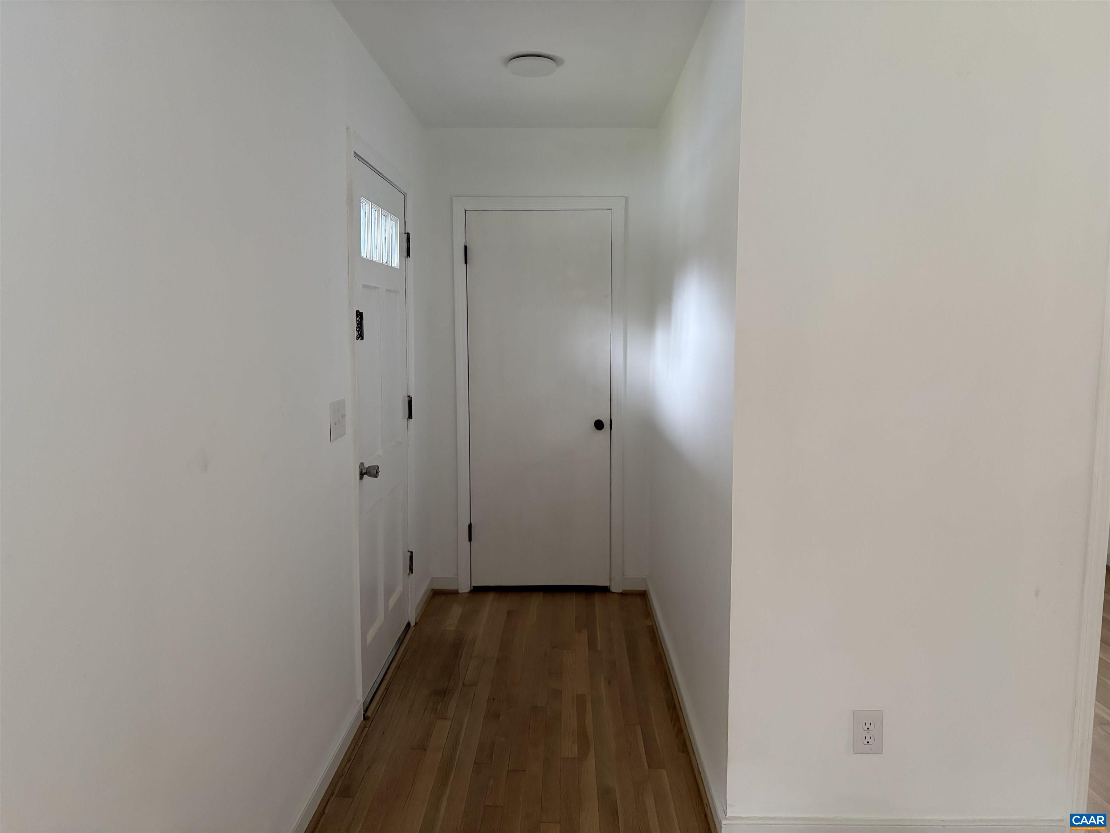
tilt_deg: -6.0
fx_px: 834
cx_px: 555
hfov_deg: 67.3
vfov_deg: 53.1
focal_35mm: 26
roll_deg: +0.3
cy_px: 416
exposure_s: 1/60
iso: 400
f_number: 1.6
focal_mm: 5.96
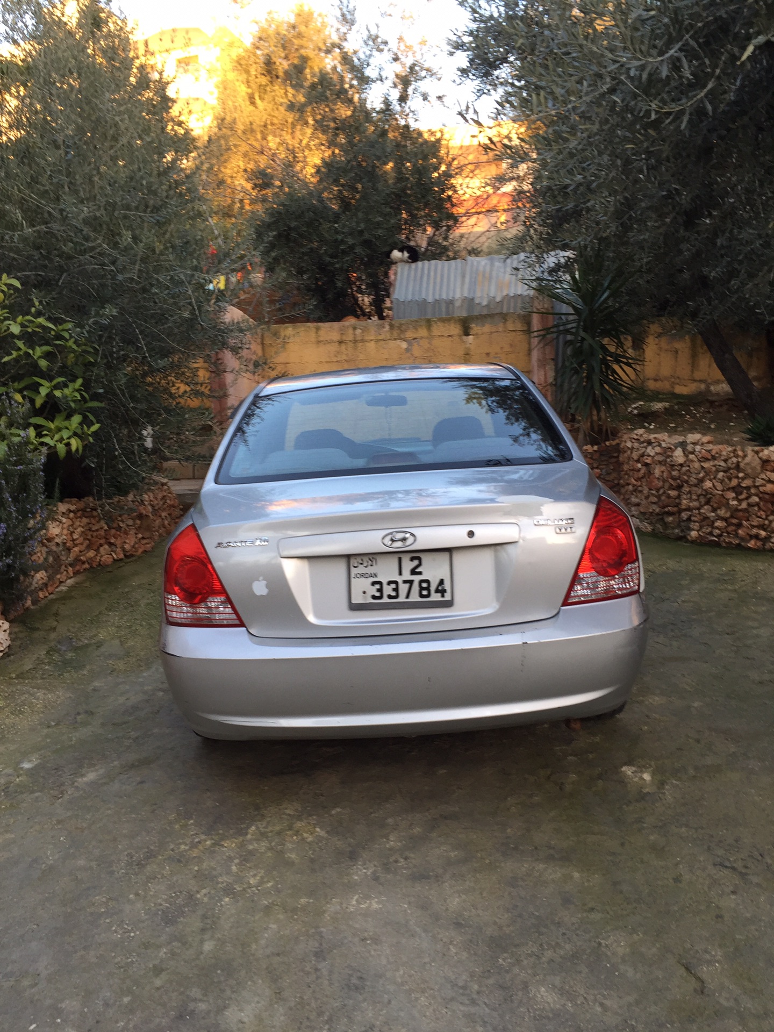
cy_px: 516
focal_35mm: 29
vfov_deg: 61.7
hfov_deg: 48.2
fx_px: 865
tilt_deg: -4.5
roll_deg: +1.8
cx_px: 387
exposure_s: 1/50
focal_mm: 4.15
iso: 40
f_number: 2.2
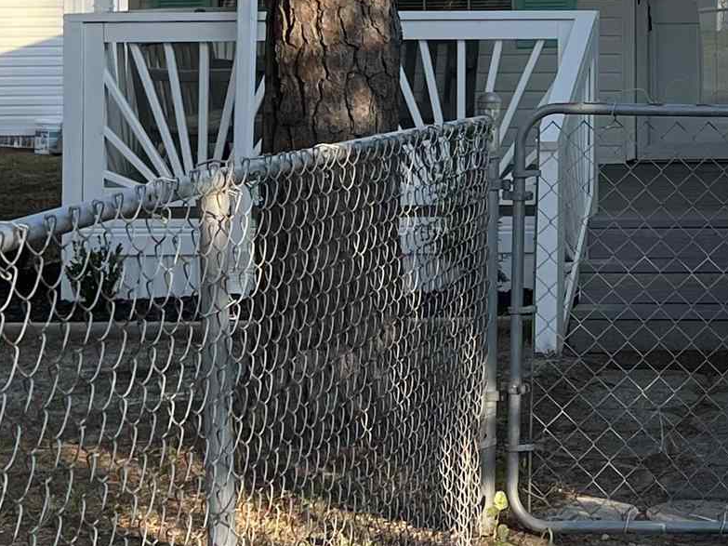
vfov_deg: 14.2
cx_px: 771
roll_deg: +0.2
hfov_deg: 18.6
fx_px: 2145
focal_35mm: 102
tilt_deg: +0.9
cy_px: -53
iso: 50
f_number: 1.5
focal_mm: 5.7
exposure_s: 1/1553
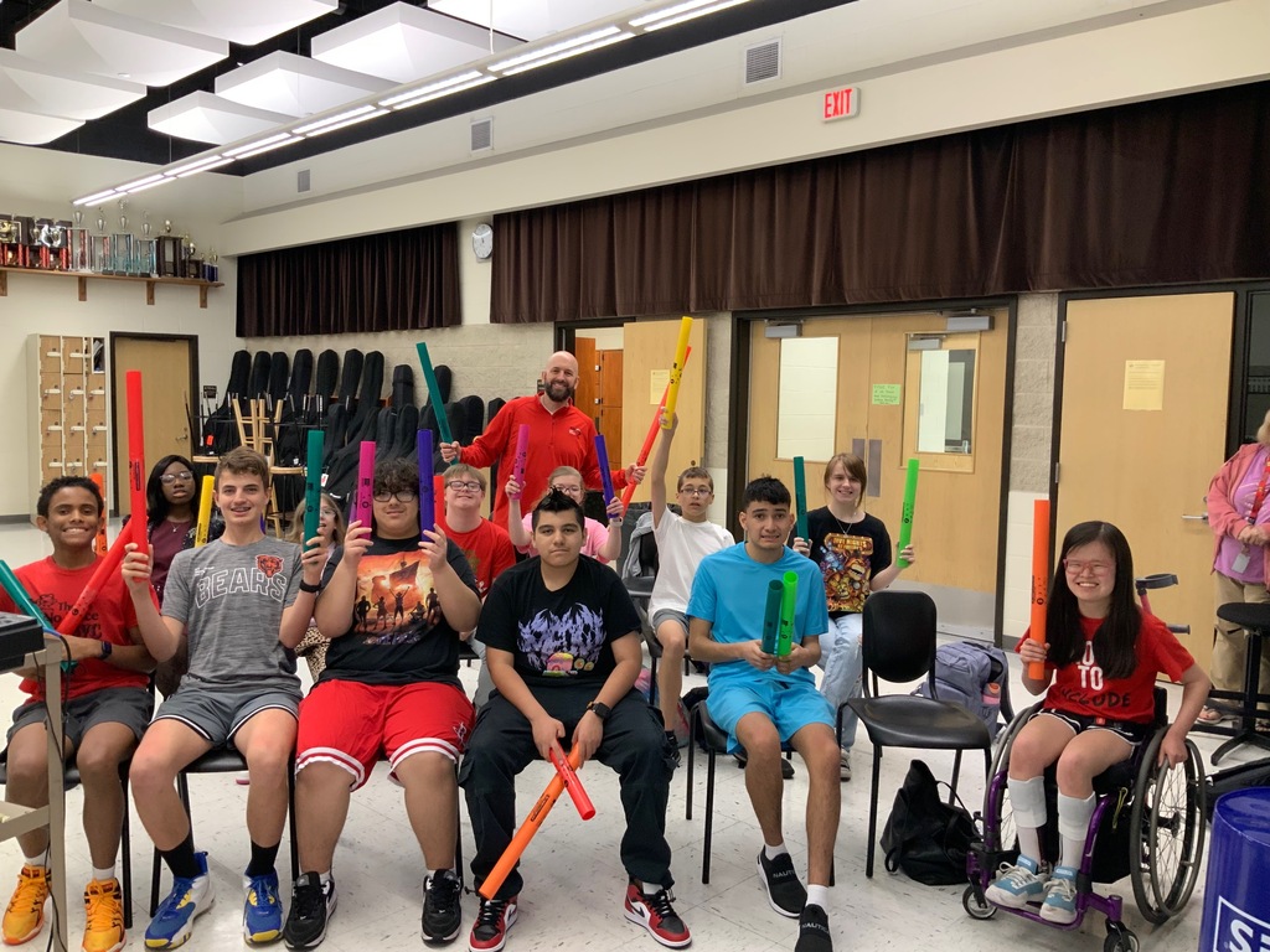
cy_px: 476
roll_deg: -1.3
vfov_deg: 48.2
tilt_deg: -4.6
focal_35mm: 29
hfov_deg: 61.7
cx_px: 635
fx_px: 1064
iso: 125
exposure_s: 1/60
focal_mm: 3
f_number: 1.8
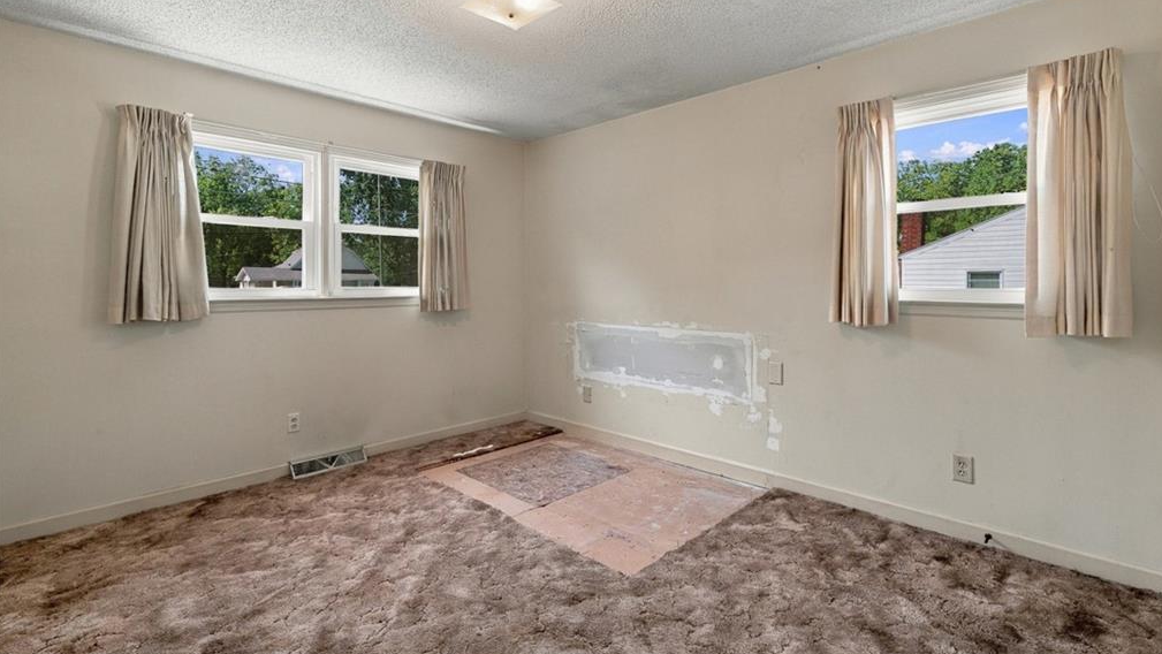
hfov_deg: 95.9
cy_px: 290
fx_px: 524
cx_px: 585
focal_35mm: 17
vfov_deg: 63.8
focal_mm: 16
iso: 640
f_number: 7.1
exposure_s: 1/80
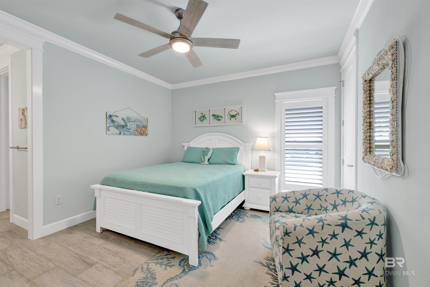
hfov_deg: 104.3
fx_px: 167
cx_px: 215
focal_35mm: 14
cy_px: 144
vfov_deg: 81.2
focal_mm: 14
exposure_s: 1/4
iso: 400
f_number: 11
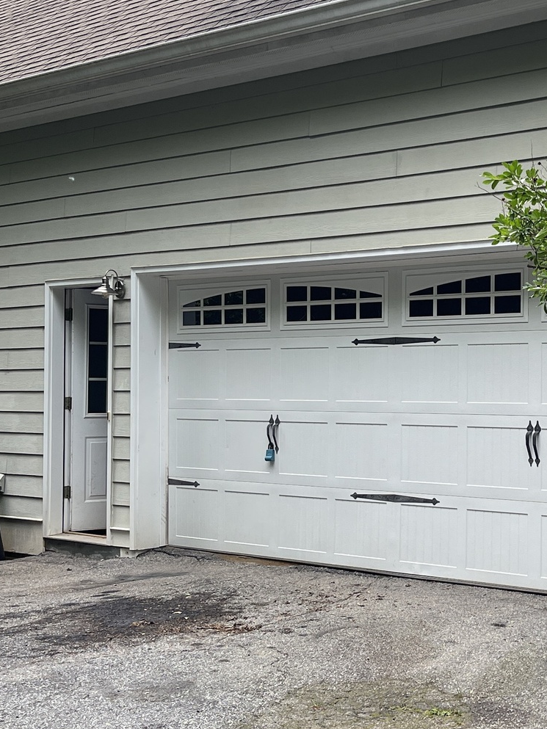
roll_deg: +0.4
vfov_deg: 33.2
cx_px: 521
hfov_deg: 24.3
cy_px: 338
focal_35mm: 58
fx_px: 1222
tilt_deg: +2.2
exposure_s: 1/317
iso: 32
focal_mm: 5.1
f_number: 1.6
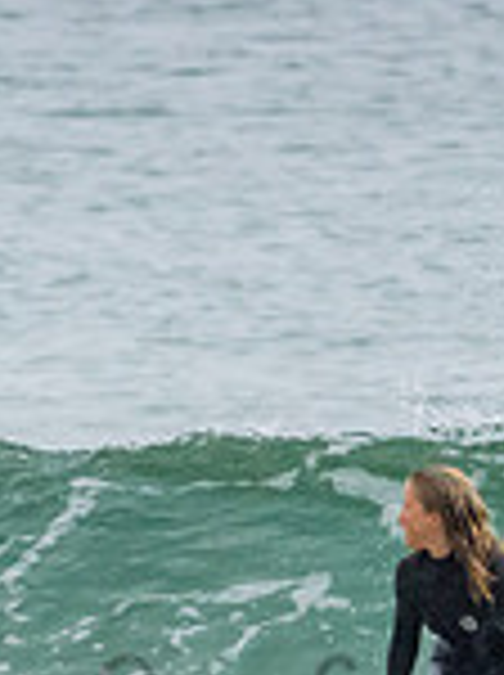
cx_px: 475
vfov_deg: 0.9
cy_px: 689
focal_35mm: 2283
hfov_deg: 0.6
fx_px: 44447
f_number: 5.6
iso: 1100
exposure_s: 1/1000
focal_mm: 500
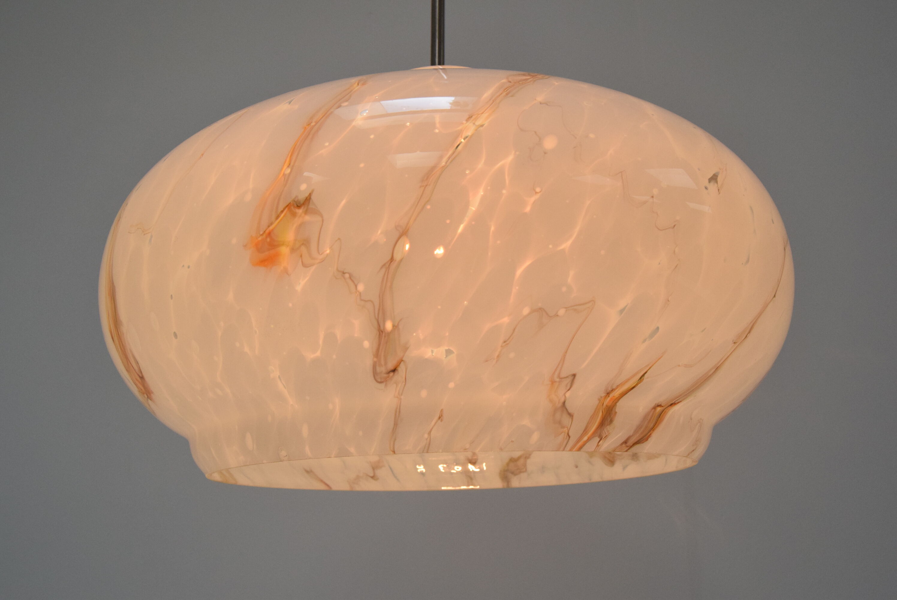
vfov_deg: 40.0
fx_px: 823
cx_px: 448
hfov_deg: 57.2
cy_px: 300
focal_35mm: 33
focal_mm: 22
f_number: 9
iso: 1600
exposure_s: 1/320
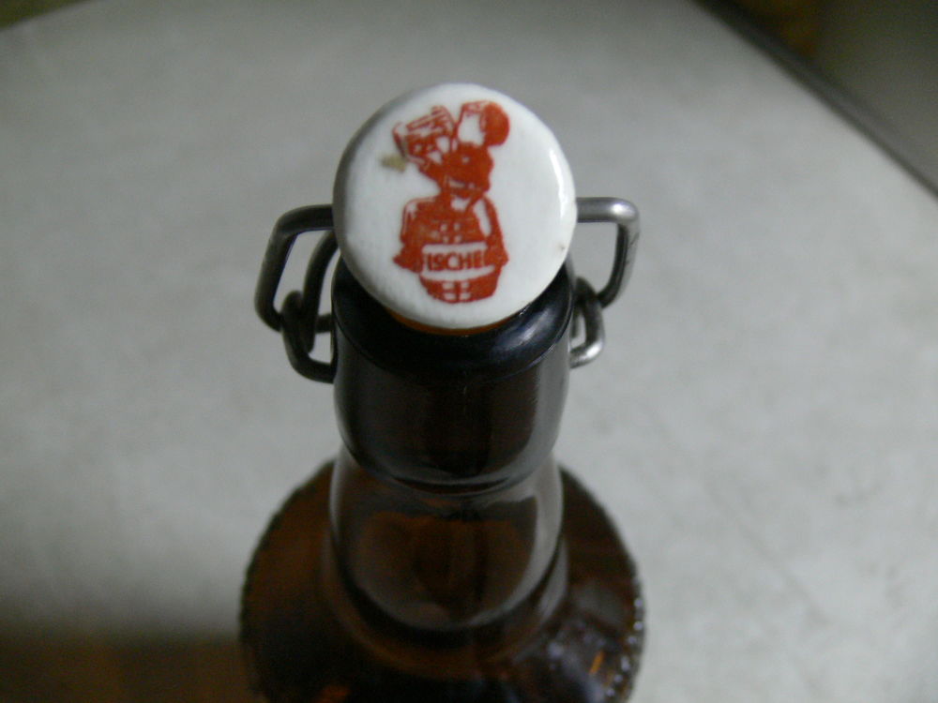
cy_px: 352
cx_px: 469
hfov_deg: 52.6
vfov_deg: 40.7
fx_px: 948
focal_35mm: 35
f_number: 2.8
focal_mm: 7.4
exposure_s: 1/6
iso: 200
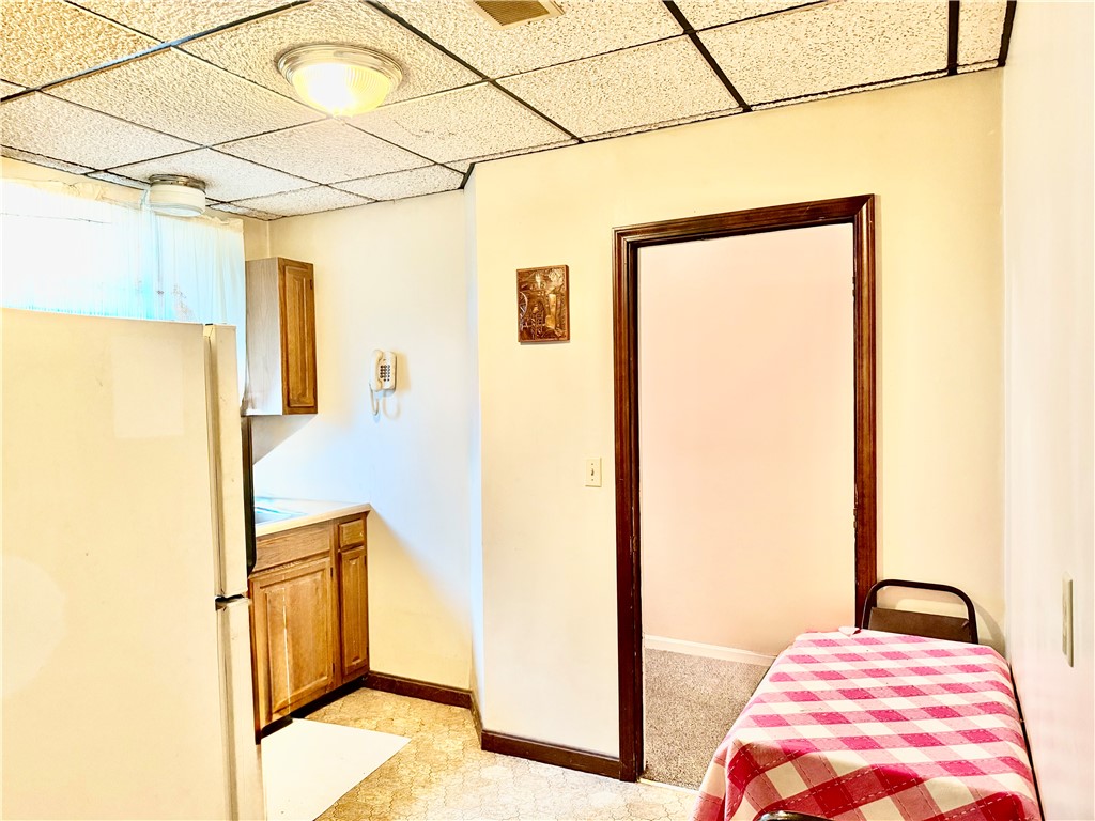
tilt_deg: -1.4
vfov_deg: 56.8
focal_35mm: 24
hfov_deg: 71.6
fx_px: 759
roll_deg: +1.0
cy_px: 410
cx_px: 548
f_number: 1.78
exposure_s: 1/40
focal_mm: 6.76
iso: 640
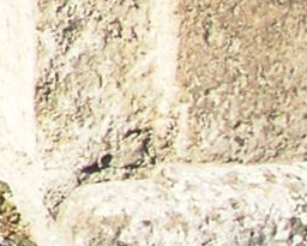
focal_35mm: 265
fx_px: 2409
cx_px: -650
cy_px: -354
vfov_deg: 5.6
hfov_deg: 6.6
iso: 50
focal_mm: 5.7
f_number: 4.9
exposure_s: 1/185
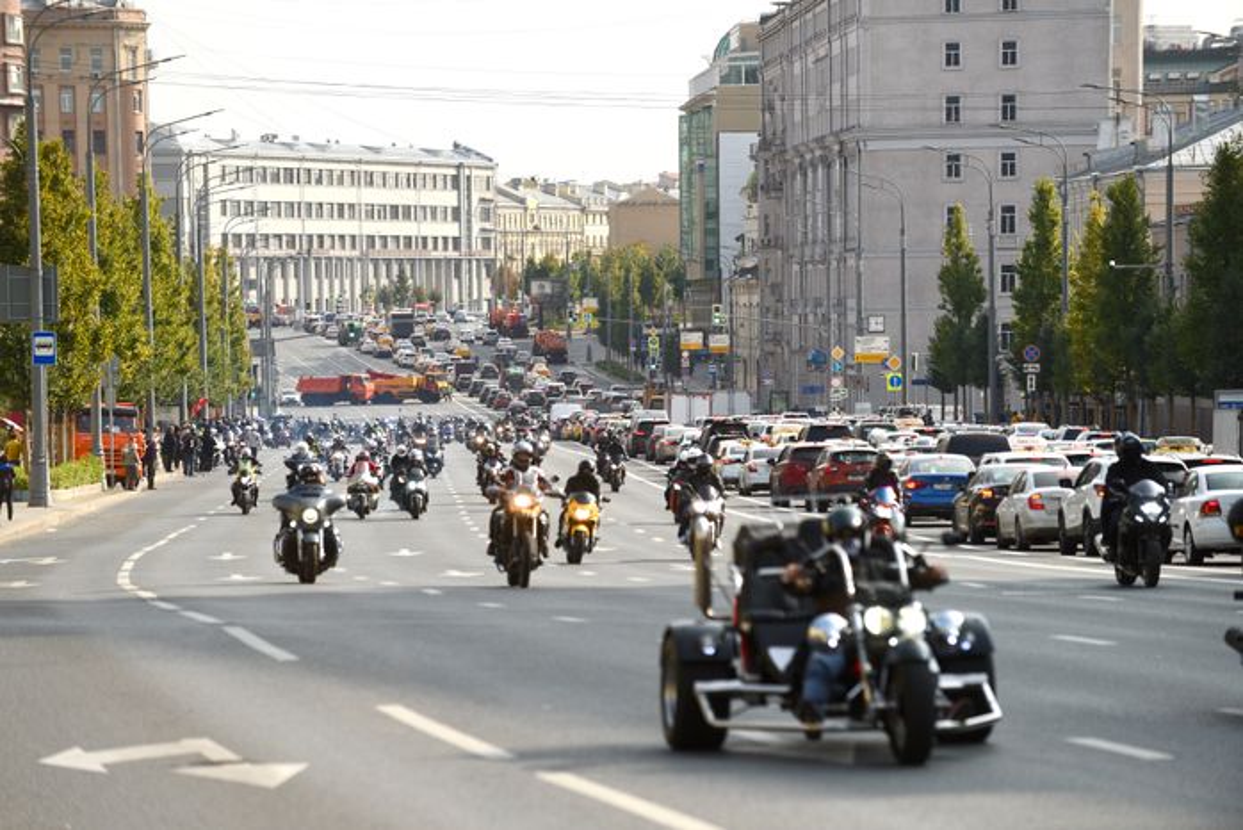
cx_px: 622
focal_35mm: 190
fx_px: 6563
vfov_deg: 7.2
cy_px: 415
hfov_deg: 10.8
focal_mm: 190
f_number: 4.5
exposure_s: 1/2500
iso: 360
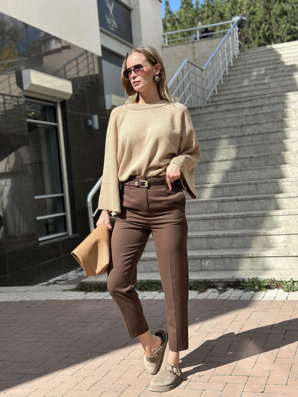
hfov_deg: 30.3
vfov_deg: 39.7
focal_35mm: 48
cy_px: 198
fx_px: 551
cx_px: 149
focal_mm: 6.86
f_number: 1.78
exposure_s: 1/3472
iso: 80
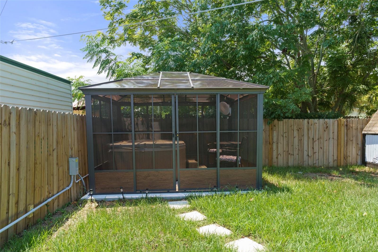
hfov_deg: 77.3
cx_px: 189
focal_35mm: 22
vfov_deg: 56.1
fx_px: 236
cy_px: 126
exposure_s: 1/80
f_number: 8
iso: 640
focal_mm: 15
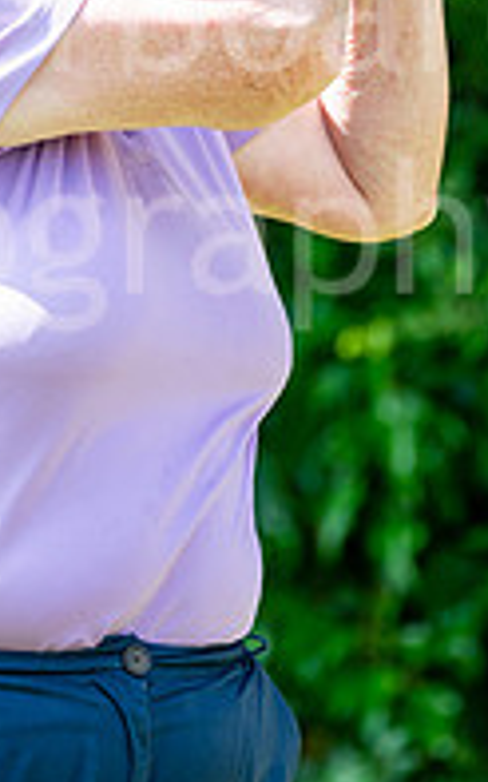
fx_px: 25554
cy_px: 44
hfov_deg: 1.1
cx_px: 71
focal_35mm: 1200
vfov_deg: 1.8
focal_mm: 400
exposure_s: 1/1000
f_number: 5.6
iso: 800
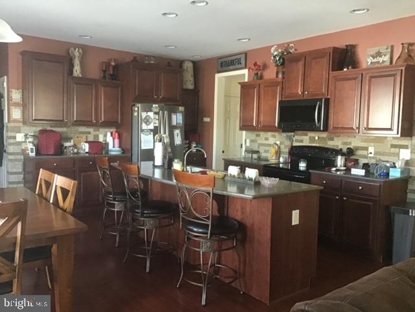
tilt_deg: -3.1
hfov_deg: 58.4
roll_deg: -1.7
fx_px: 372
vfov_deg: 45.4
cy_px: 156
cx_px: 208
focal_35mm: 31
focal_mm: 3.3
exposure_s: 1/30
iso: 250
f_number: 2.4
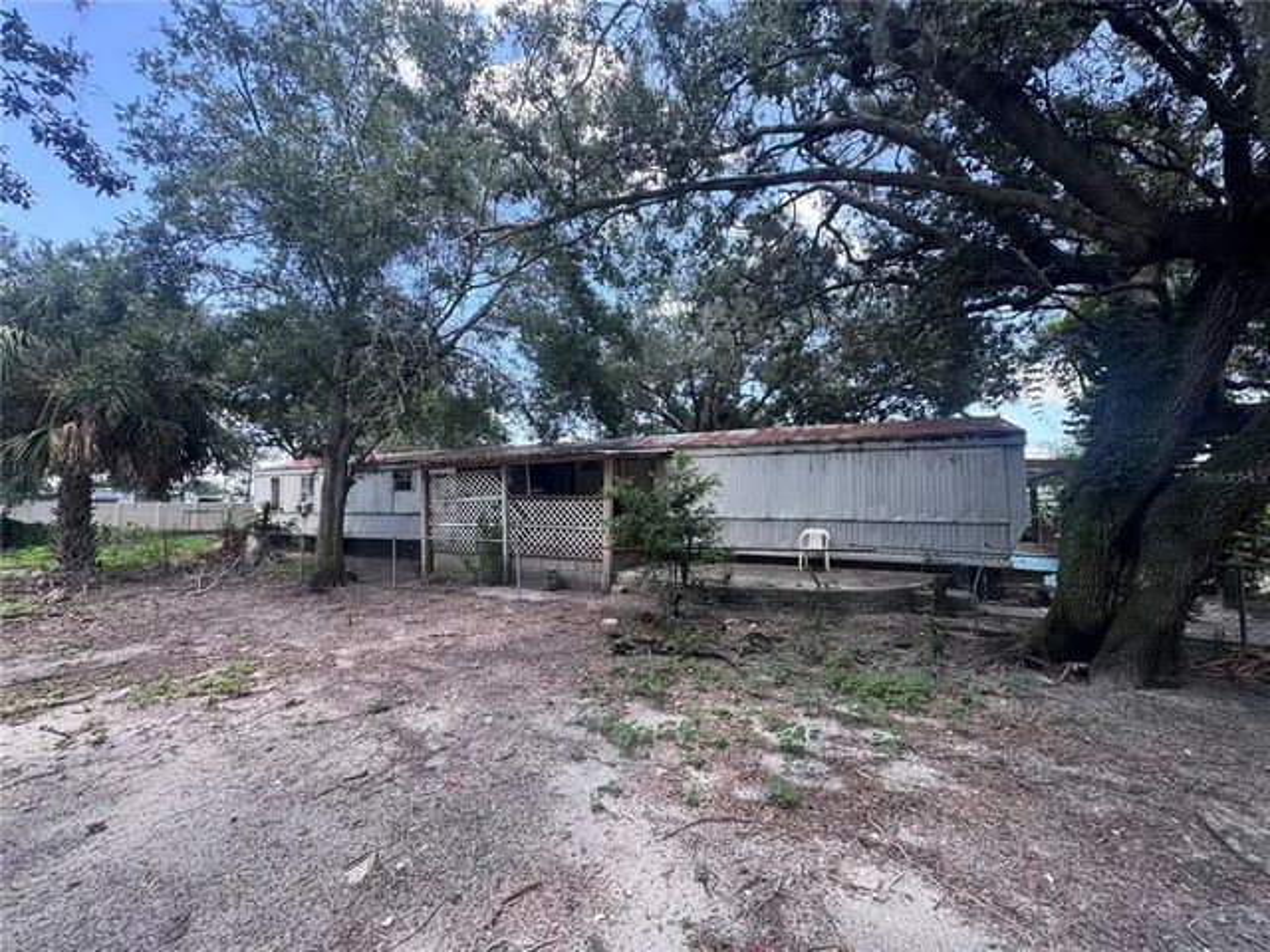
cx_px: 635
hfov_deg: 102.1
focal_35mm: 14
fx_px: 514
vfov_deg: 85.7
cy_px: 476
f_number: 2.2
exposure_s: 1/170
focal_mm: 2.22
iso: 40
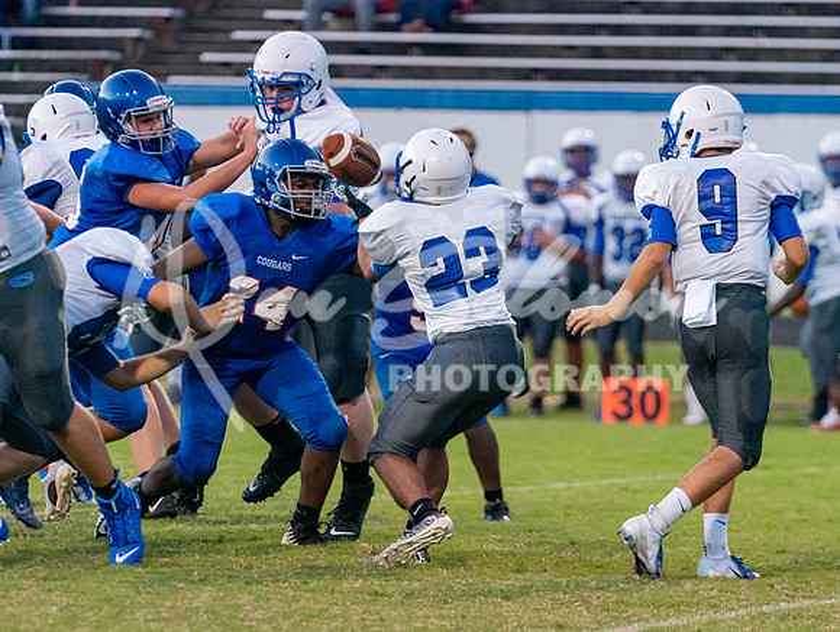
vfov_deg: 4.1
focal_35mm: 364
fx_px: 8848
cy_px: 336
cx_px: 398
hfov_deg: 5.4
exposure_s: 1/1000
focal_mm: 280
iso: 10000
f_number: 4
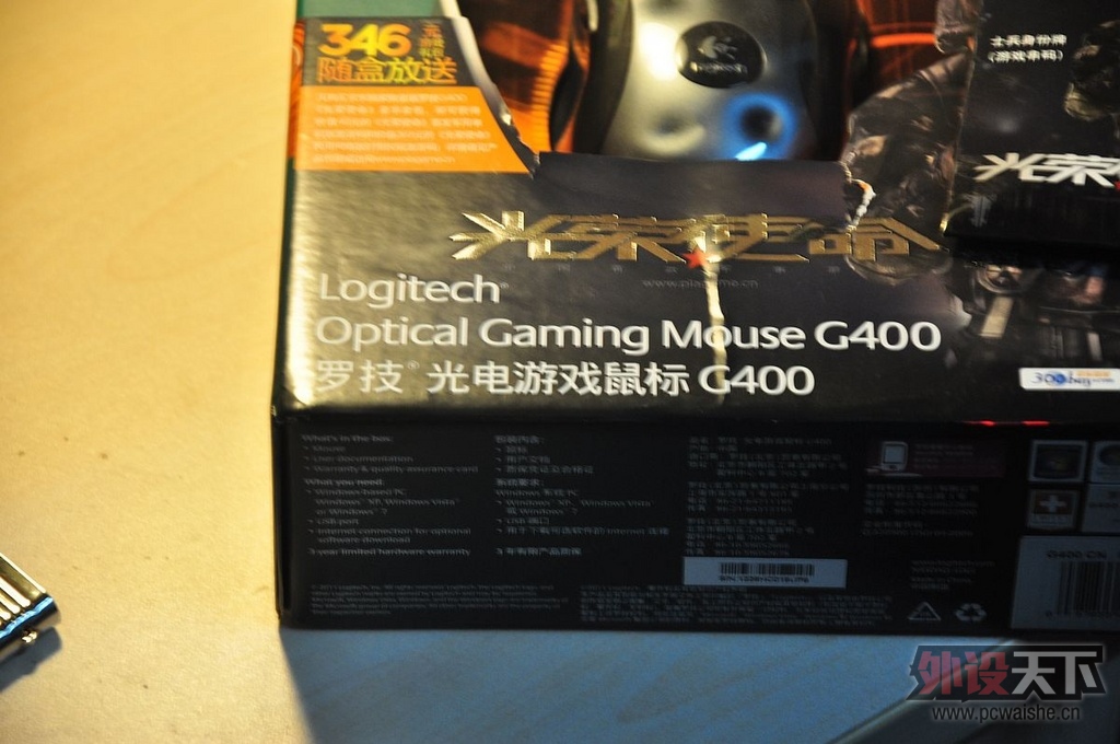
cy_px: 372
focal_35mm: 158
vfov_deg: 8.7
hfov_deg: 13.1
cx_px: 560
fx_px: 4894
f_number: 5.6
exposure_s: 1/20
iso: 640
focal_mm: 105
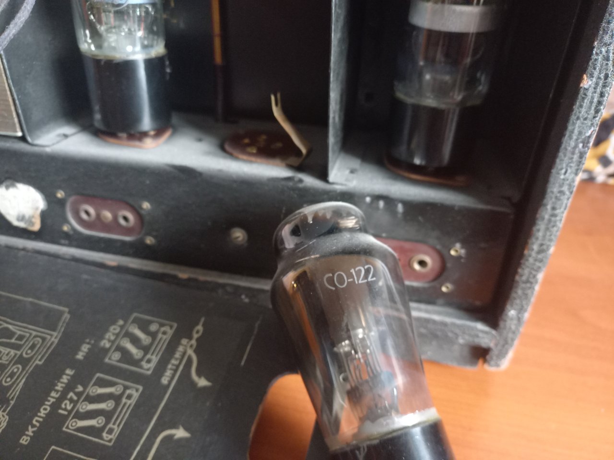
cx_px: 307
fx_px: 443
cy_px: 230
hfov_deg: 69.4
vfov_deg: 54.9
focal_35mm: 25
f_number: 1.8
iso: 1250
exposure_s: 1/16.7
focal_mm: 4.65
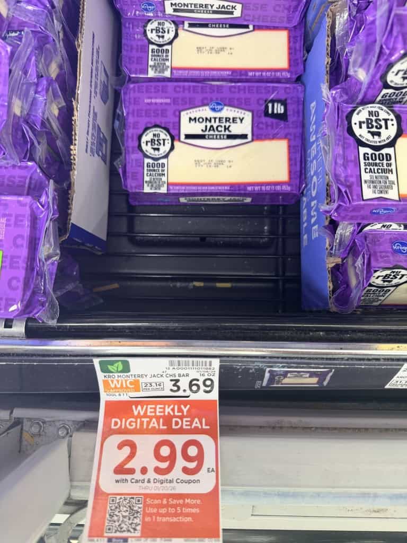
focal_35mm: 24
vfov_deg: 71.6
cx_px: 204
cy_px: 272
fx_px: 376
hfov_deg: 56.8
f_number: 1.8
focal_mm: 6.8
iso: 160
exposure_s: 1/63
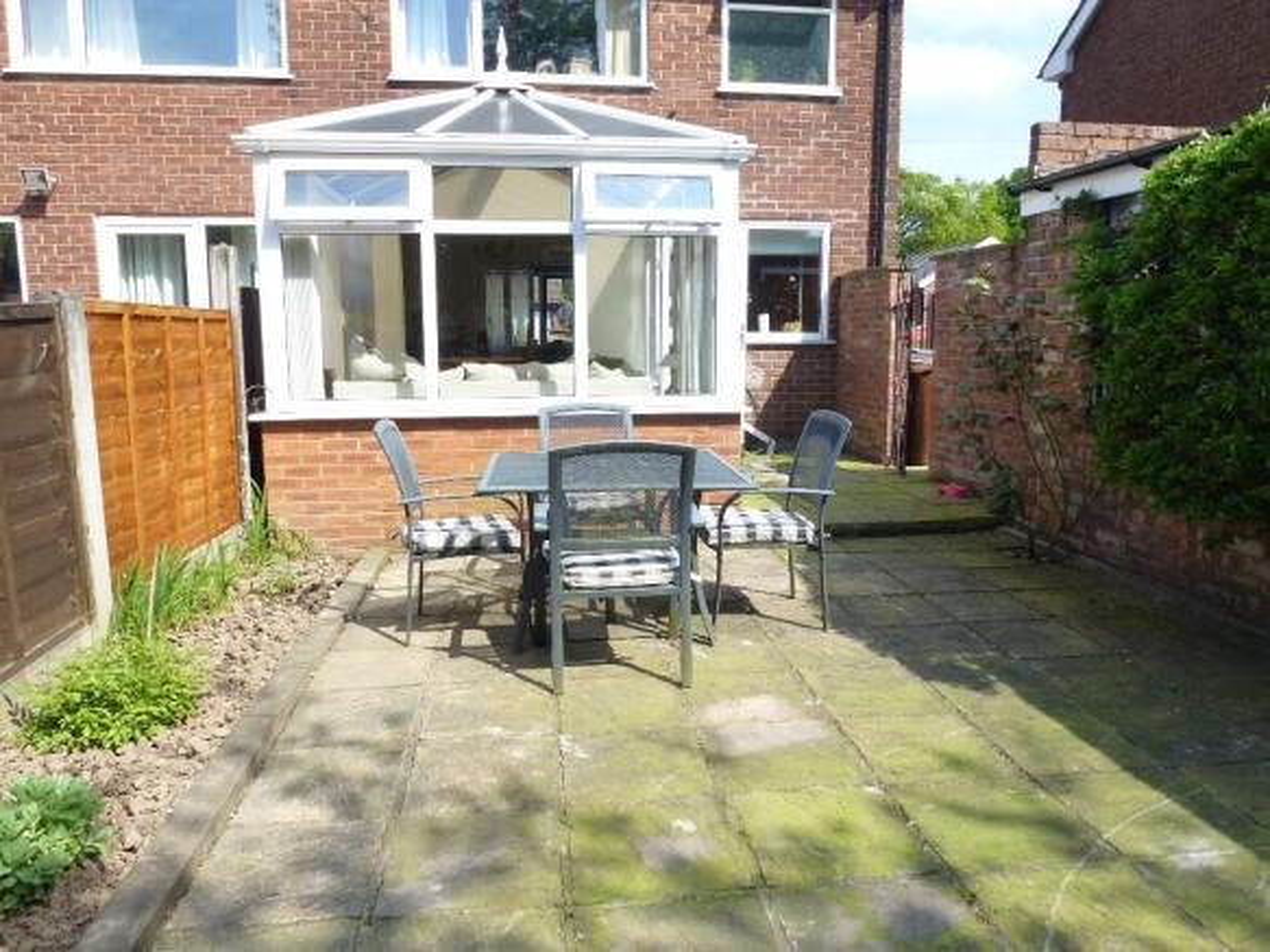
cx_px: 635
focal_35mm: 24
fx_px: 880
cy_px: 476
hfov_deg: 71.6
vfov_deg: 56.8
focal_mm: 4.3
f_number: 4
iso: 100
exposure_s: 1/400
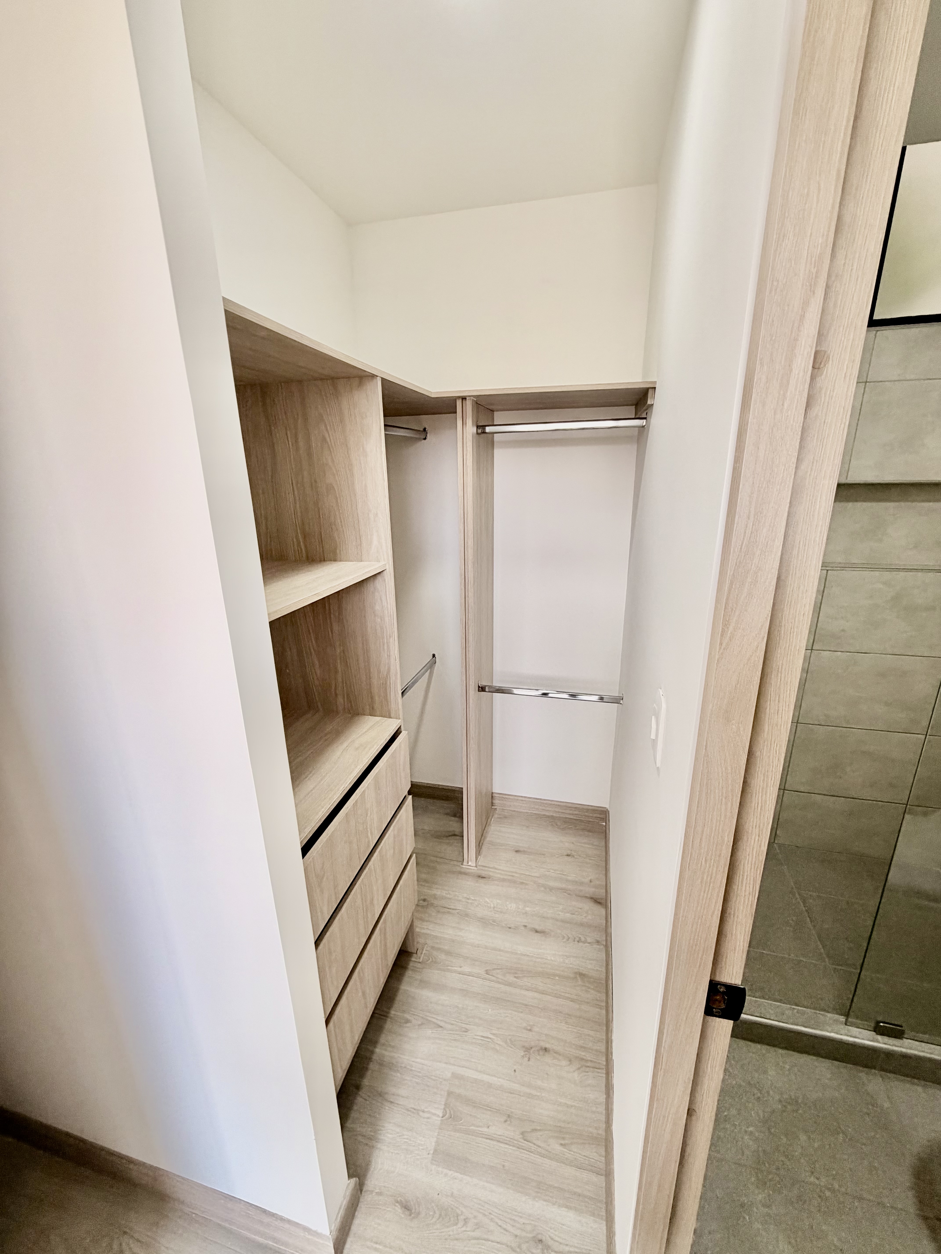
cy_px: 627
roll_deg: +0.9
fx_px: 507
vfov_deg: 102.1
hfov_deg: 85.7
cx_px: 470
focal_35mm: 14
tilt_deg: -16.4
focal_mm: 2.22
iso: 160
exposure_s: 1/120
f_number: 2.2
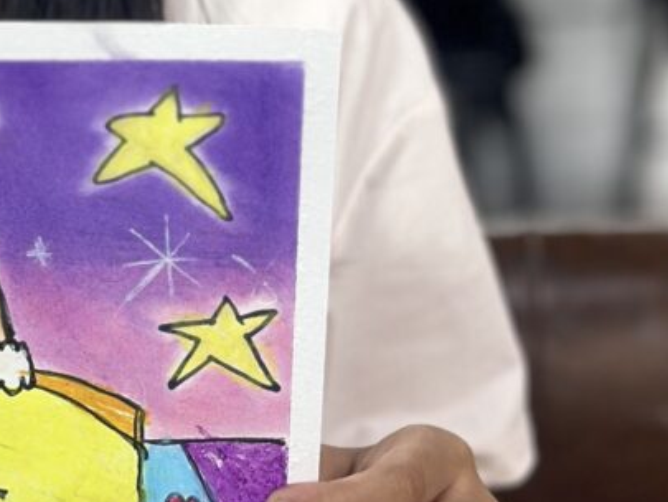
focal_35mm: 158
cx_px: 7
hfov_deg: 12.4
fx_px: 3050
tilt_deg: -18.3
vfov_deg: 9.4
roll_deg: +1.2
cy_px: 65
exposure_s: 1/50
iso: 100
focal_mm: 6.86
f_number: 1.78
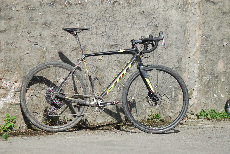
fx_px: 1008
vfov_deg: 8.7
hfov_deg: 13.0
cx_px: 115
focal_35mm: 158
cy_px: 77
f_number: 2.8
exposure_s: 1/1000
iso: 100
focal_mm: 105
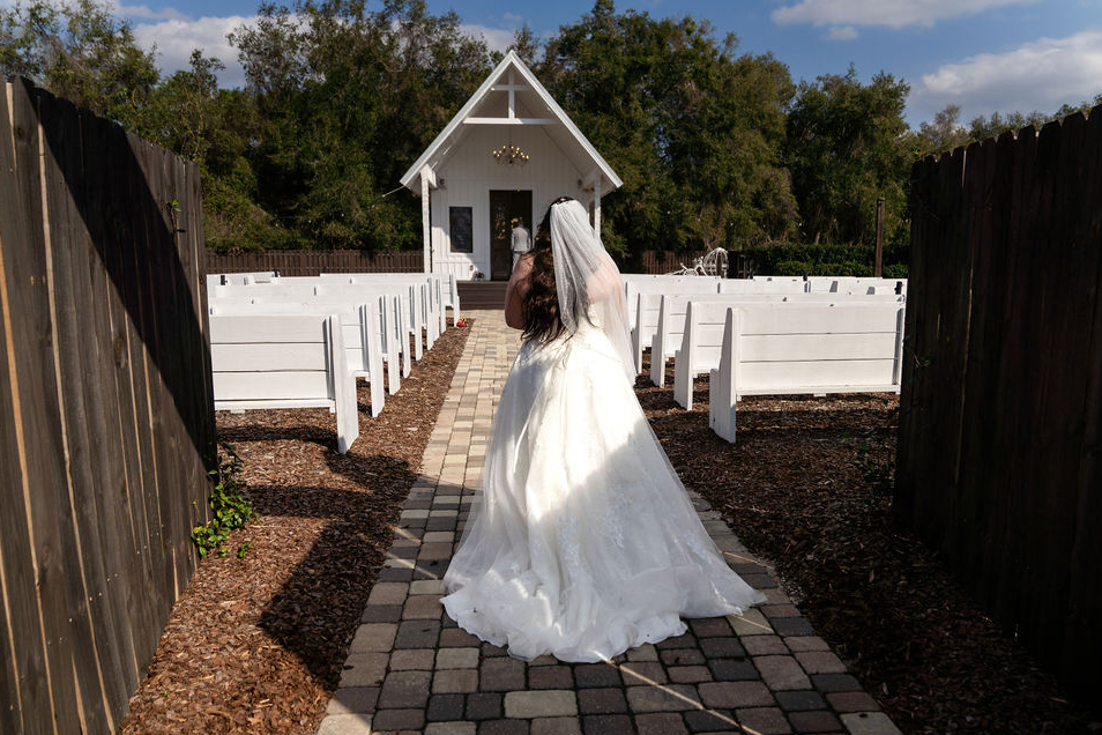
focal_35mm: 26
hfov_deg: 69.4
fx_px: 796
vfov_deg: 49.5
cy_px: 384
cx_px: 578
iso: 160
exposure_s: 1/8000
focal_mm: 24
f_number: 3.2
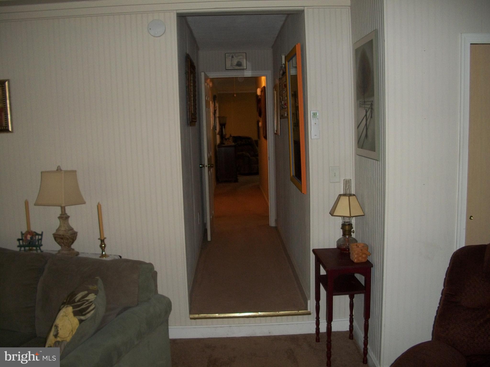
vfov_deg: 40.7
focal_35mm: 35
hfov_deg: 52.6
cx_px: 245
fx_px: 495
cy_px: 184
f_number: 3.1
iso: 160
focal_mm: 6.3
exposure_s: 1/30
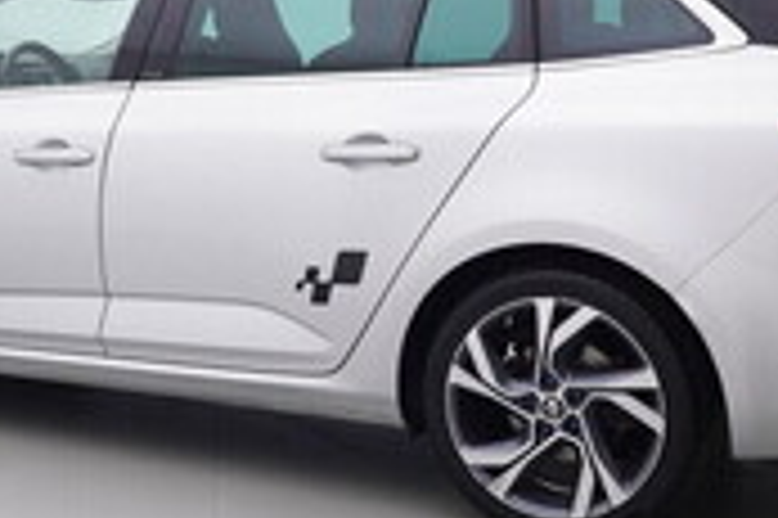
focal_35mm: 72
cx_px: 214
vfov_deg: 19.0
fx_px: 1546
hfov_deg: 27.9
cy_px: 236
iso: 200
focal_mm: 15
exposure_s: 1/80
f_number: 5
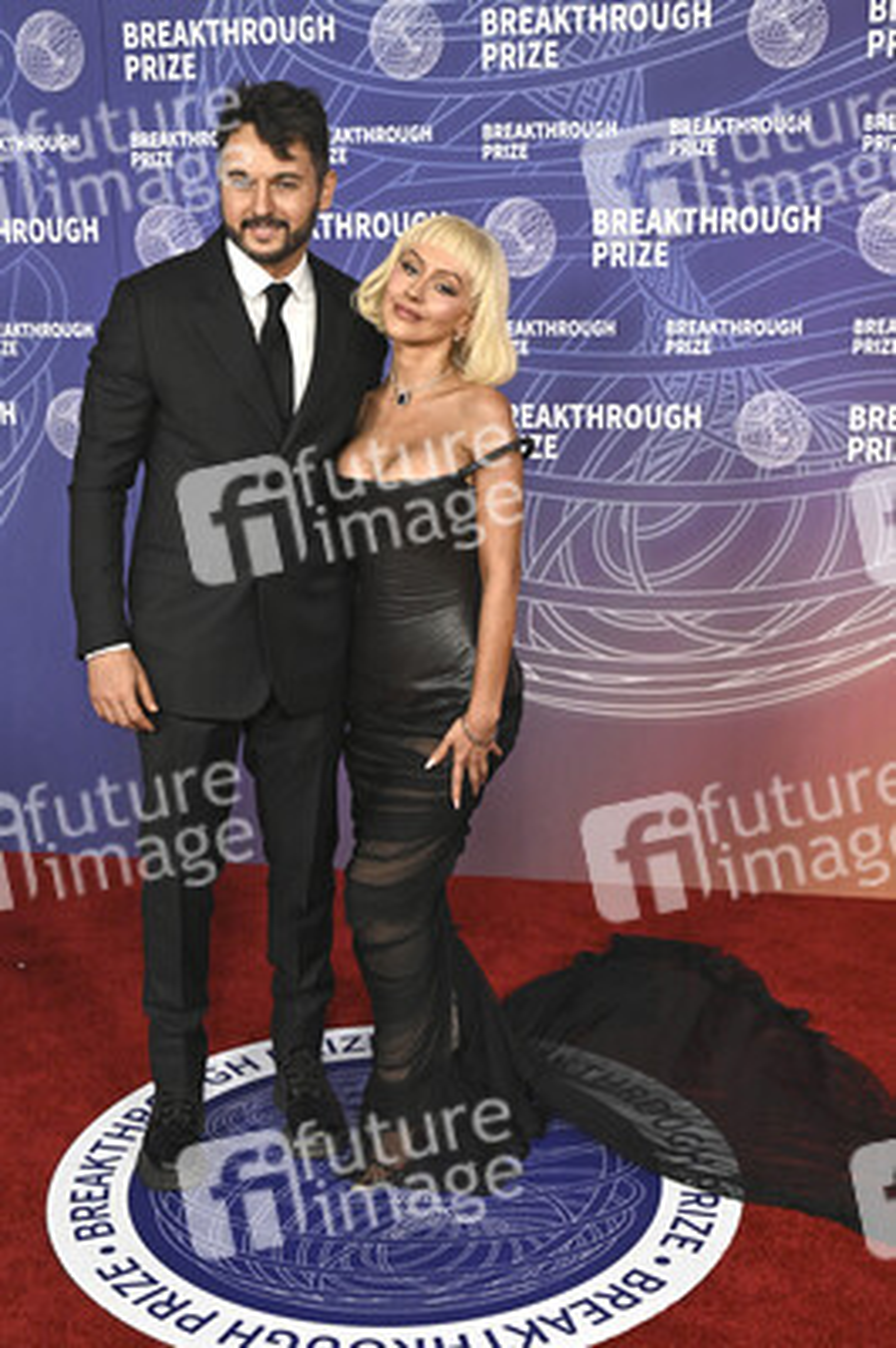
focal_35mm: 42
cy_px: 674
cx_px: 448
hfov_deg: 31.8
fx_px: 1571
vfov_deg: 46.4
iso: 2000
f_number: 4
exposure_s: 1/320
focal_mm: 42
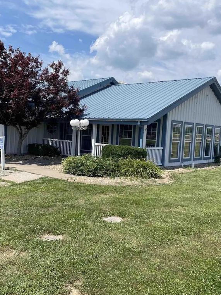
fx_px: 298
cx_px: 74
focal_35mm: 35
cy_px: 148
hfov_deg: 40.2
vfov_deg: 52.6
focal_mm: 4.2
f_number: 1.6
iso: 32
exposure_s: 1/4132
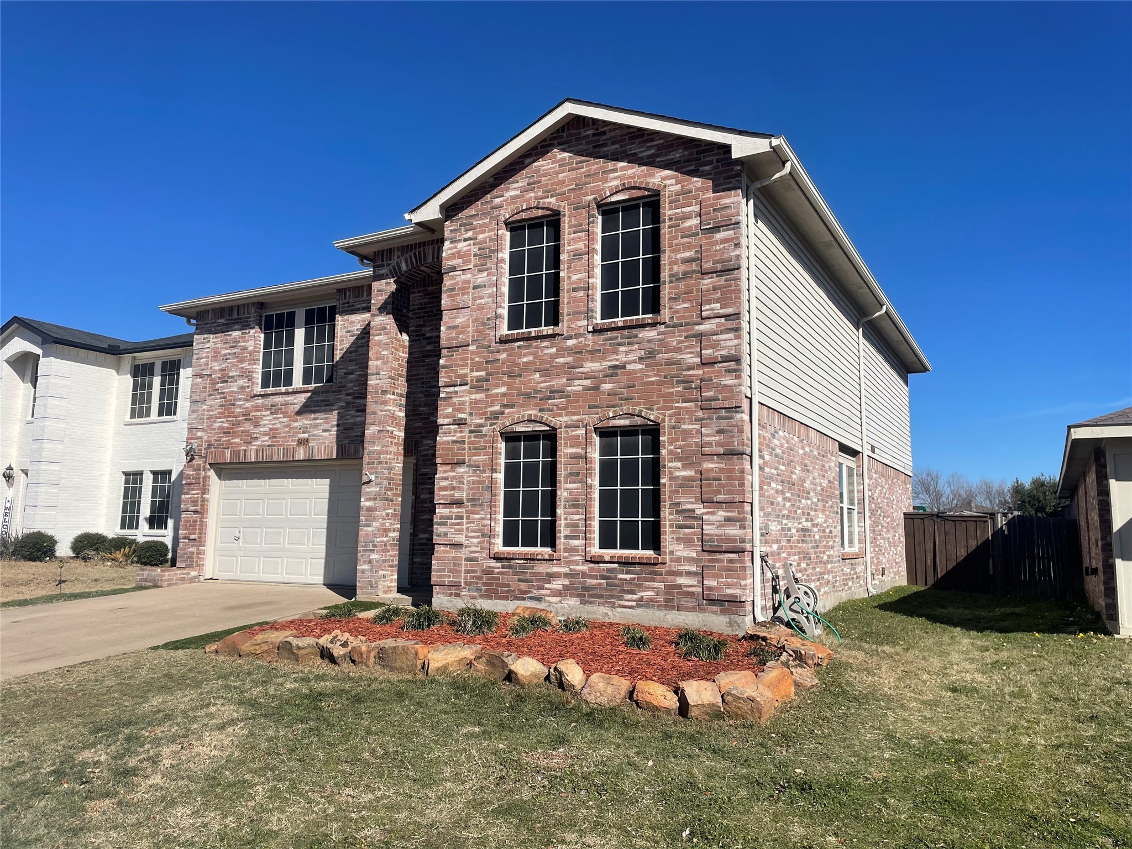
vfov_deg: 53.1
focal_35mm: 26
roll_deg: -0.2
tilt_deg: +6.7
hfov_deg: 67.3
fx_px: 850
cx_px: 566
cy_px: 424
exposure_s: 1/5556
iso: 32
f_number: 1.6
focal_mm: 4.2
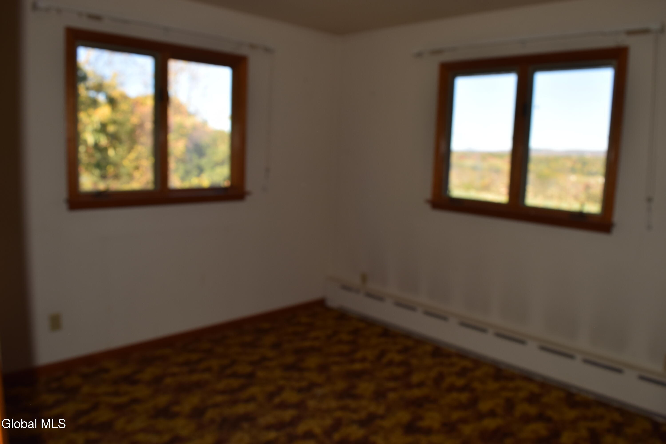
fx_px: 499
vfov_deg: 47.9
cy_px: 222
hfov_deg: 67.4
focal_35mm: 27
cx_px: 333
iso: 100
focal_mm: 18
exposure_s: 1/60
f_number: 8
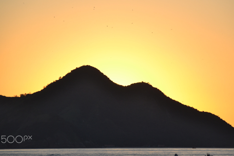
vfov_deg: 6.0
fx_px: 1492
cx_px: 124
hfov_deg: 9.0
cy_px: 73
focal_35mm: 230
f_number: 6
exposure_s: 1/500
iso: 200
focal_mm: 135
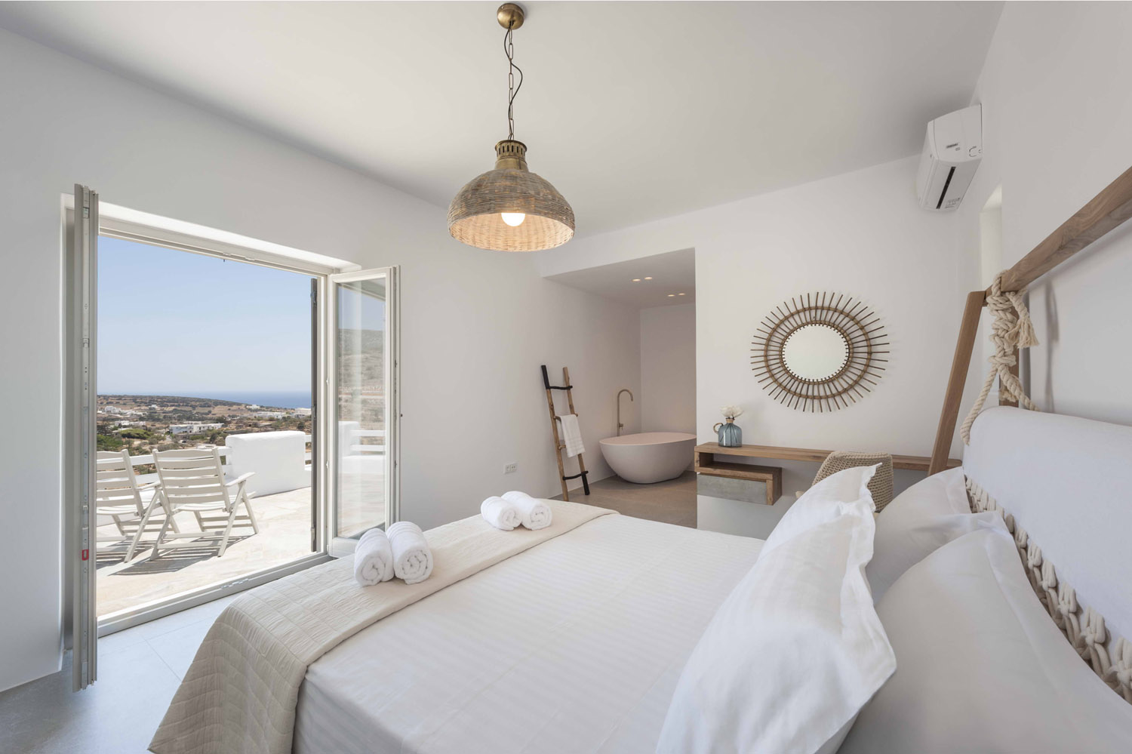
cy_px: 377
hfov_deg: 104.3
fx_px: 440
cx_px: 566
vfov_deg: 81.2
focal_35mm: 14
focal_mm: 14
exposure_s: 1/15
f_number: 16
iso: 200
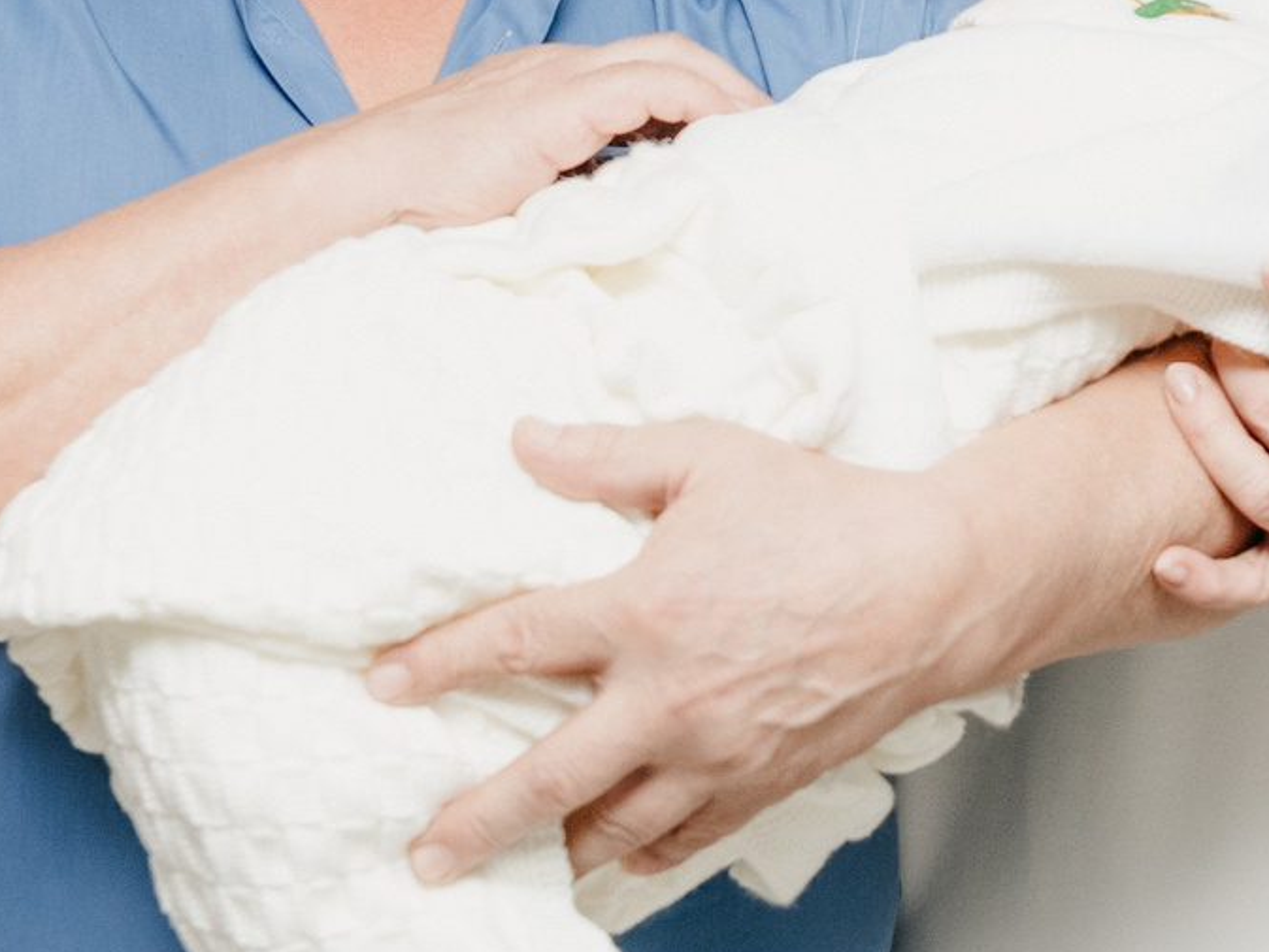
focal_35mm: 110
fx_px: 4033
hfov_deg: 17.8
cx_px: 952
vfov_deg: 13.3
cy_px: 28
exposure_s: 1/160
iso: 320
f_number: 4.5
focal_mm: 28
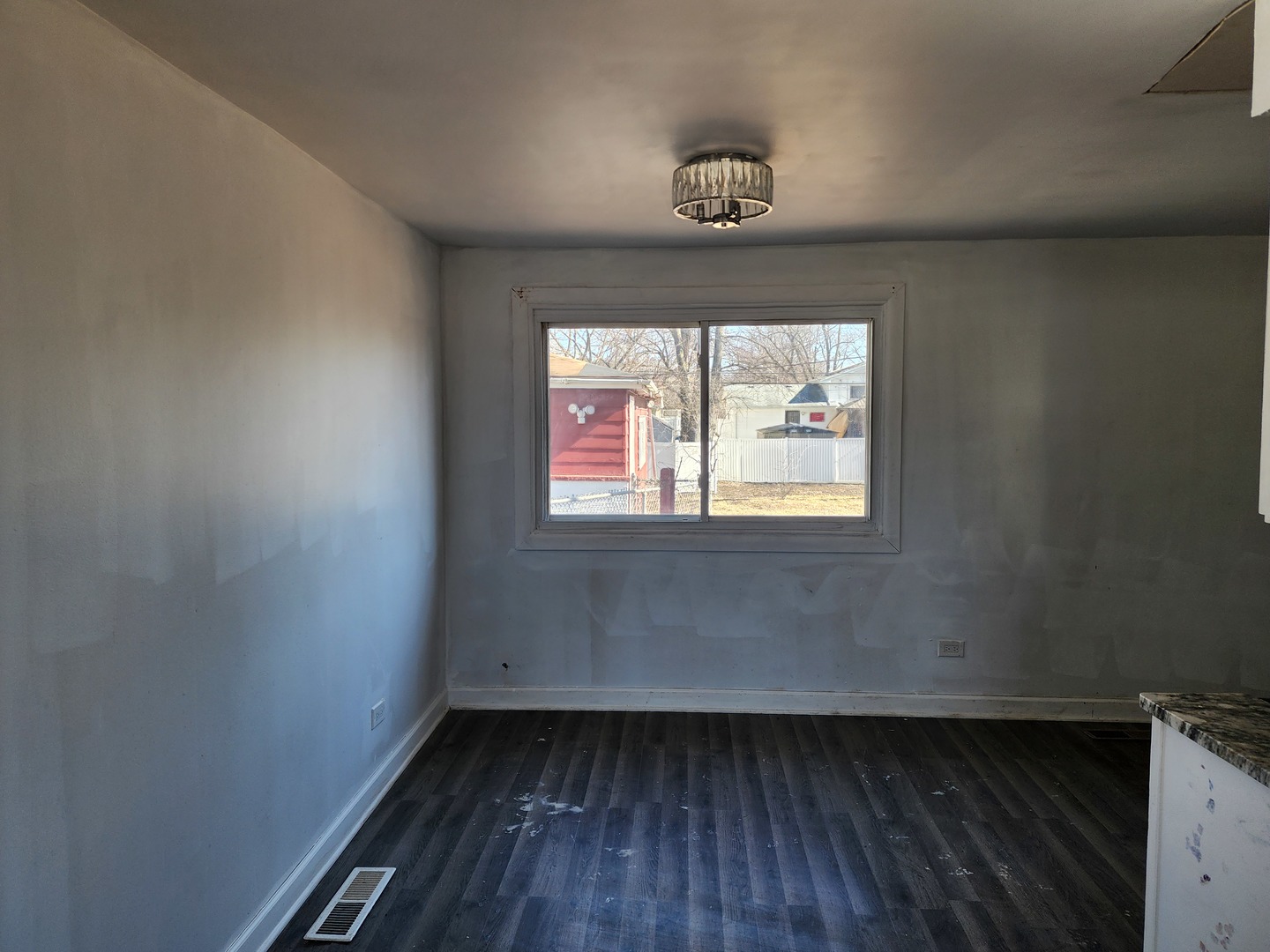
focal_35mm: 23
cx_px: 635
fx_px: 844
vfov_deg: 58.9
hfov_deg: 73.9
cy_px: 476
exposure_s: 1/180
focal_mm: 6.4
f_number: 1.8
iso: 80
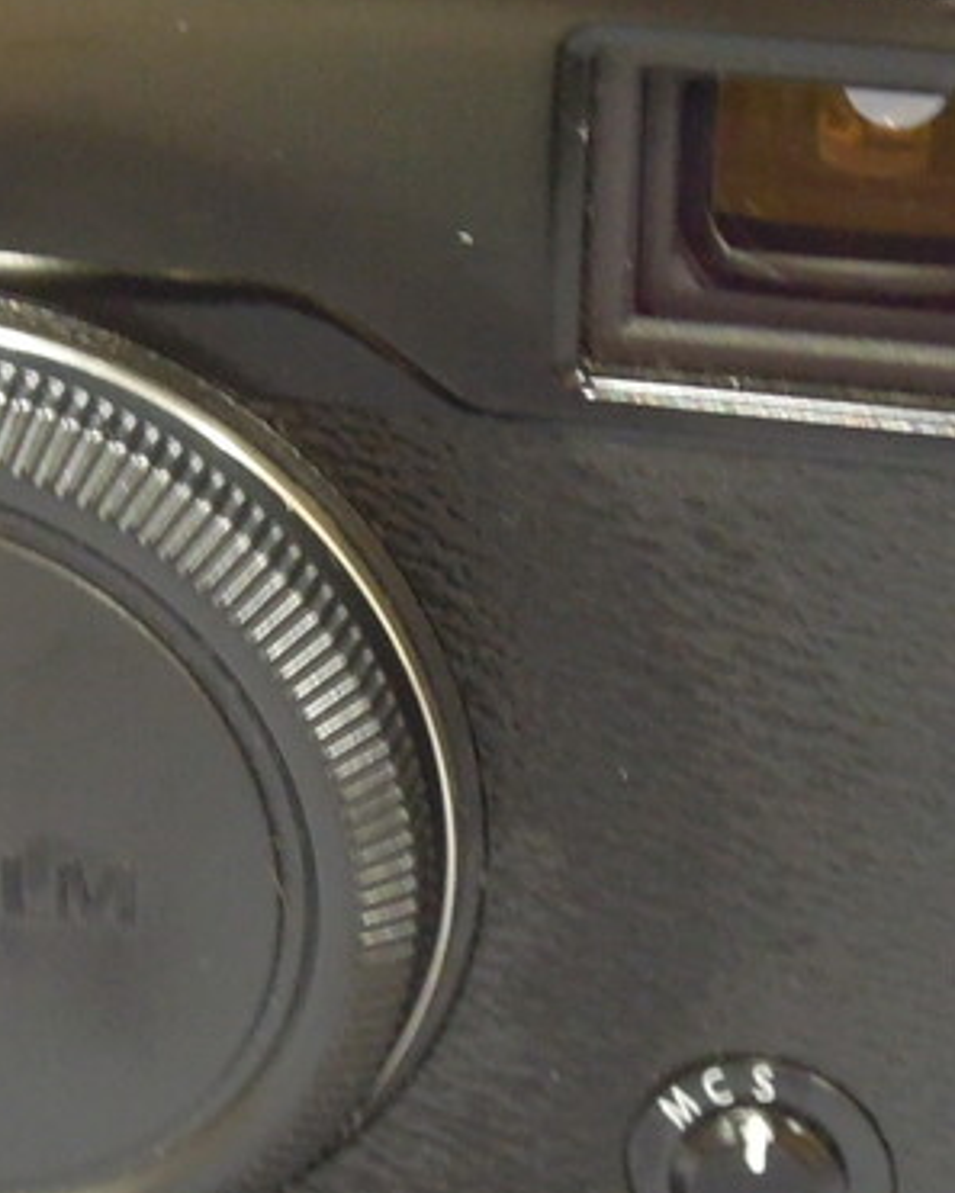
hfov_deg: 10.8
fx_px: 5015
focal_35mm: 142
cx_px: 164
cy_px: 630
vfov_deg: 13.6
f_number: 3.5
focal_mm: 8.1
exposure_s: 1/13
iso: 500
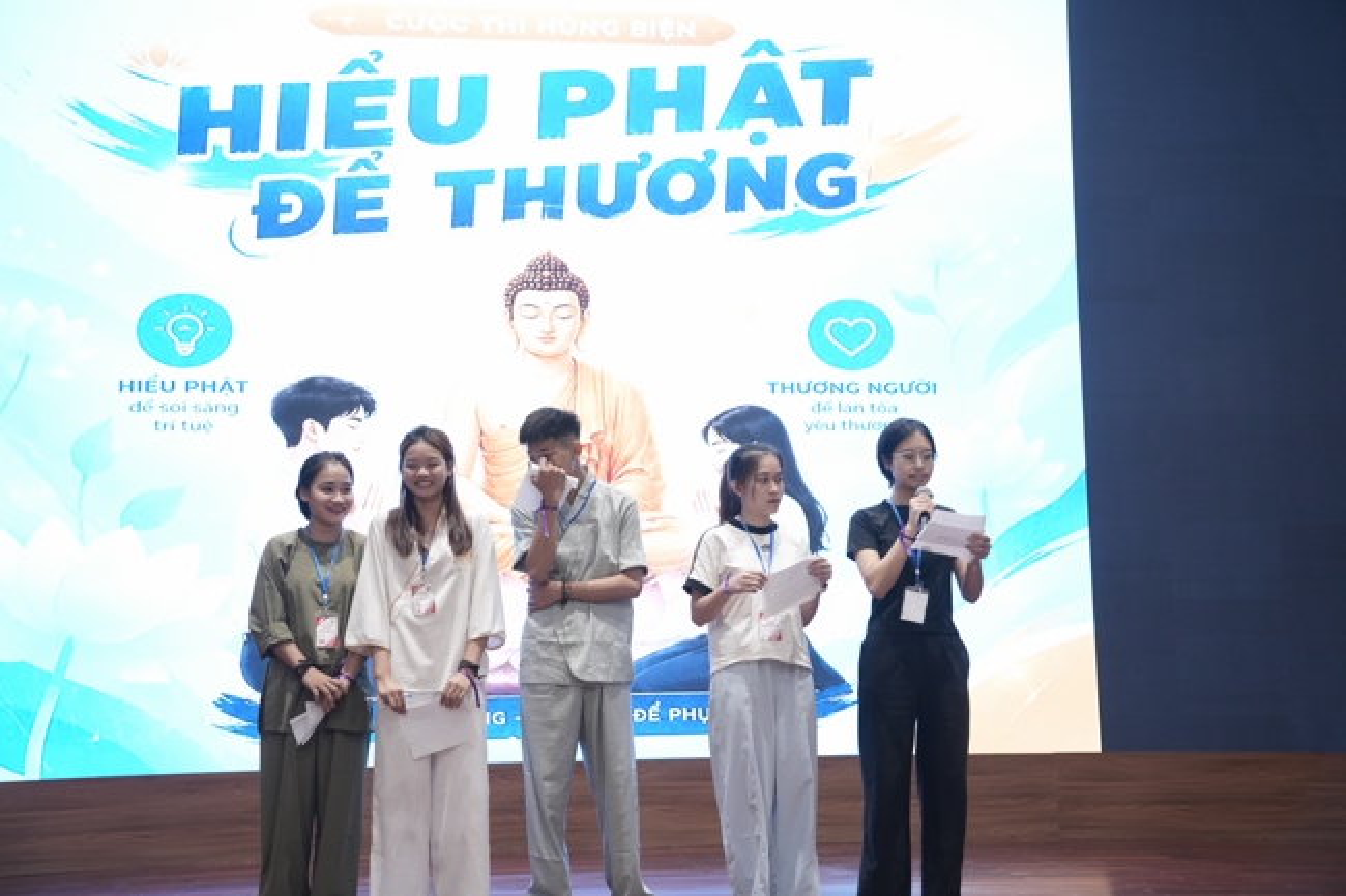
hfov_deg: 42.8
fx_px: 1719
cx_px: 673
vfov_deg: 29.2
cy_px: 448
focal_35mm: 46
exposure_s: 1/160
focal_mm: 46
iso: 2000
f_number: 2.8
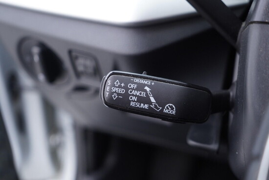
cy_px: 90
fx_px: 269
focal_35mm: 36
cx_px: 134
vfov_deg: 36.9
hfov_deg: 53.1
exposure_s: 1/40
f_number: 2.8
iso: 250
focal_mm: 24
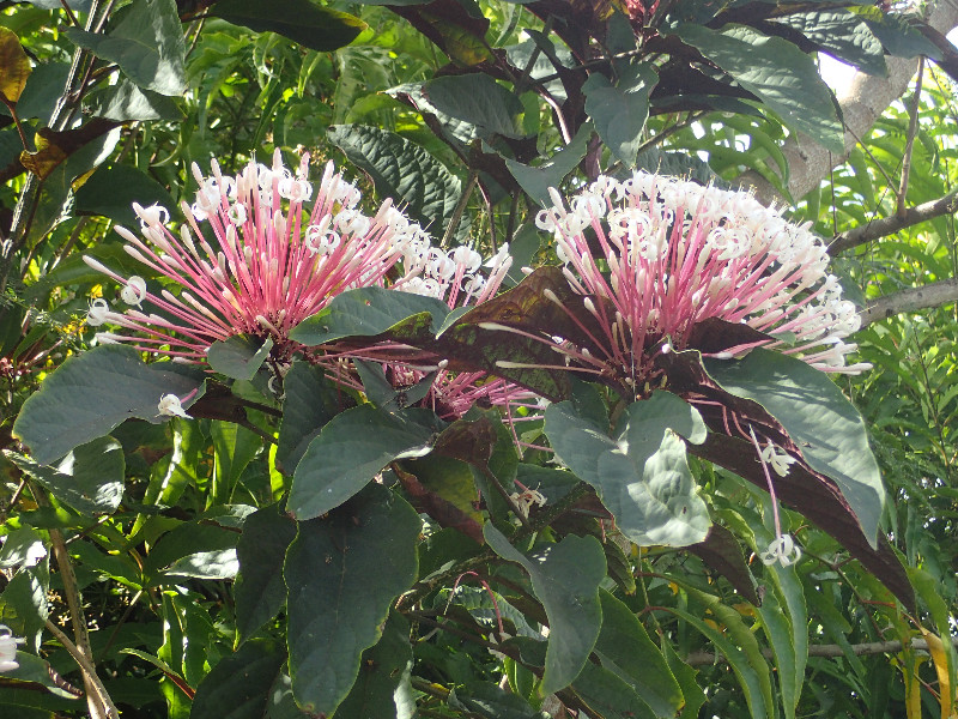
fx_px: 2352
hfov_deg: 23.0
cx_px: 479
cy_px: 360
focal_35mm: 85
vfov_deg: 17.4
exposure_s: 1/160
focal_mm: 15.41
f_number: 4.5
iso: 160
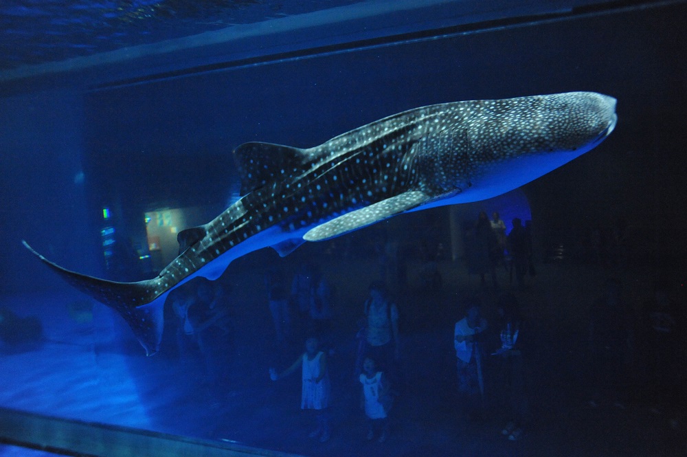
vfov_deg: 46.3
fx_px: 534
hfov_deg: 65.5
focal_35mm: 28
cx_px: 344
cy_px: 228
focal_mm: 28
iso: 6400
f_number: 2.8
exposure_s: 1/180
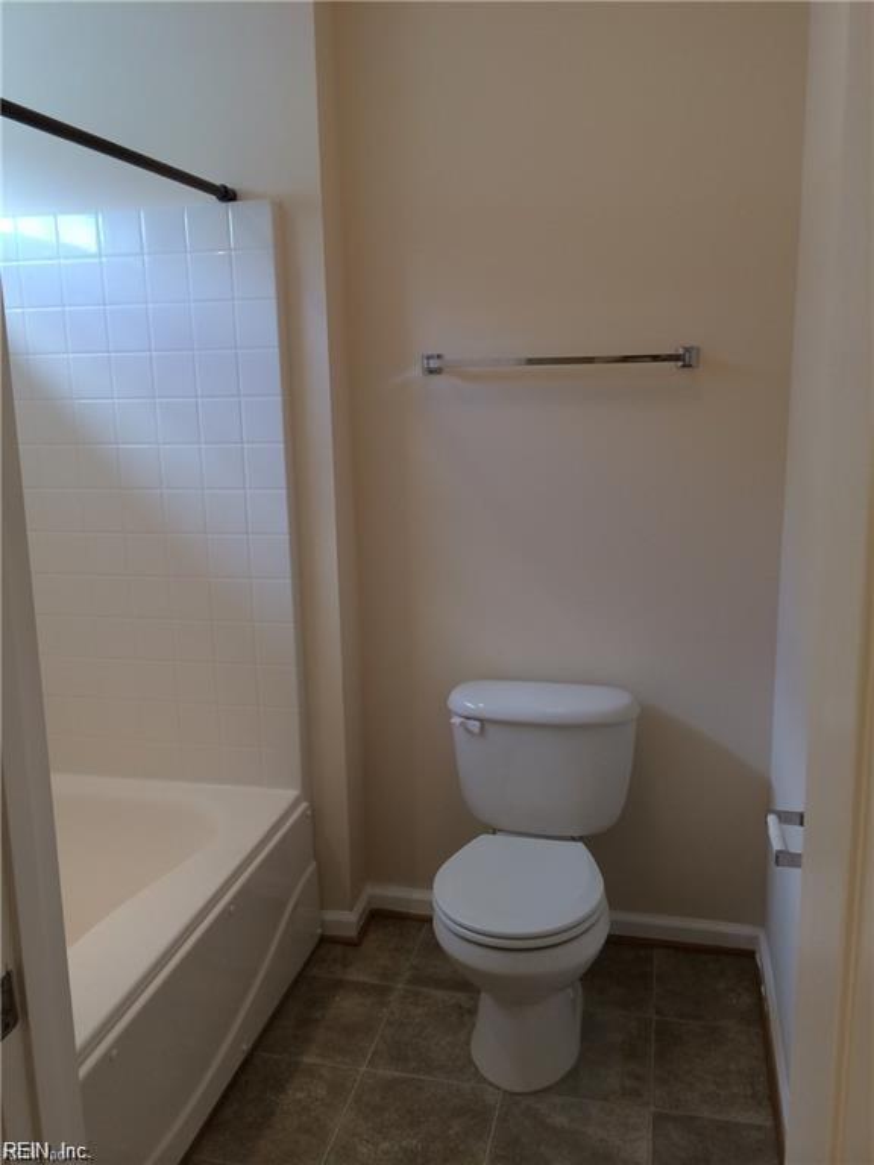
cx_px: 437
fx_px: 1010
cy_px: 582
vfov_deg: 60.0
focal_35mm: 30
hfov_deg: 46.8
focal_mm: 4.12
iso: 32
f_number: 2.2
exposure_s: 1/40
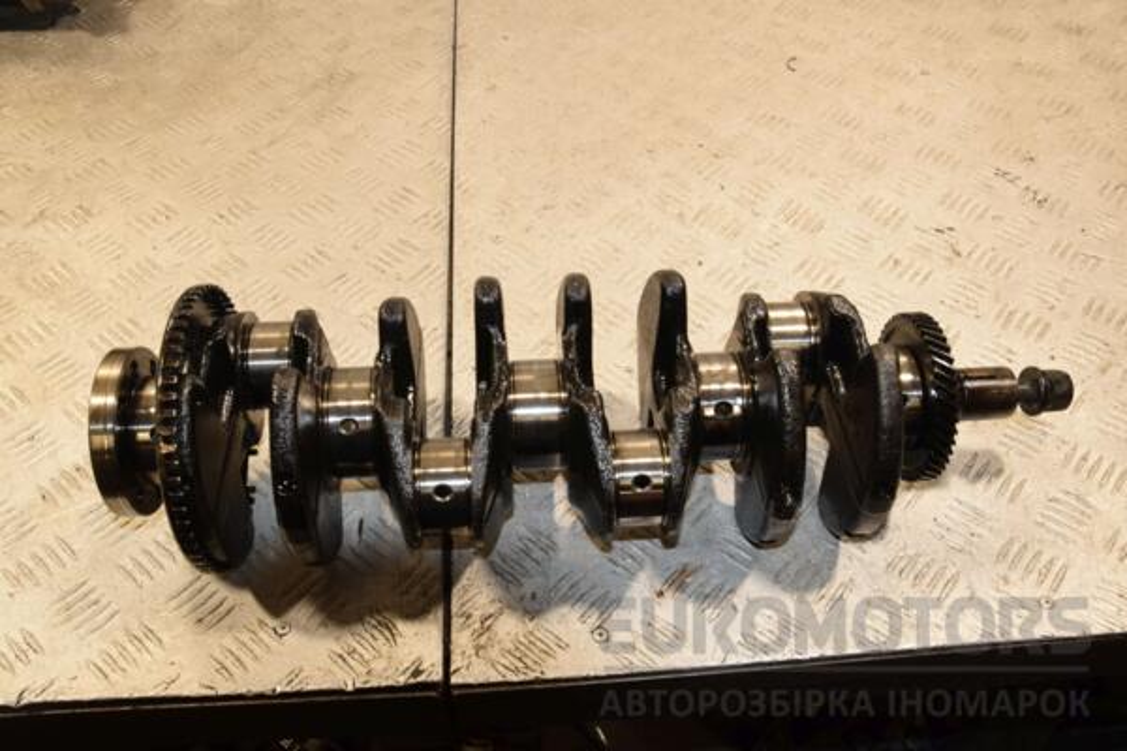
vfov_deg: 40.0
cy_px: 376
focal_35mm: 33
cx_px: 564
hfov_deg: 57.2
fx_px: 1033
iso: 800
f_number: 11
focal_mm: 22
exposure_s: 1/50
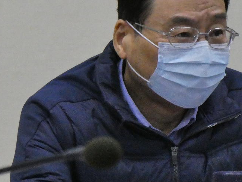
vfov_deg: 1.5
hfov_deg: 2.0
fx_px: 6884
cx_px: 175
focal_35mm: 985
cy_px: 108
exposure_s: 1/80
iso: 1600
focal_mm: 89.6
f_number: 6
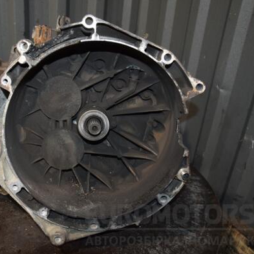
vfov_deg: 47.2
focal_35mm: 35
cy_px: 128
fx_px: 291
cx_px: 73
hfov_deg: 46.0
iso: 800
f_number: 5
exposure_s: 1/60
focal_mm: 18
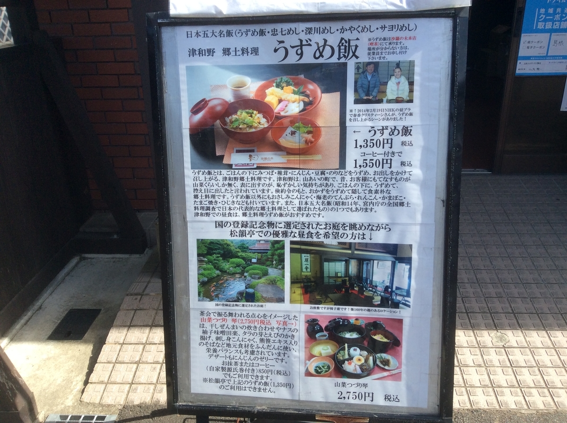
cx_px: 284
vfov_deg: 44.0
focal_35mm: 32
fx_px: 523
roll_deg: +0.3
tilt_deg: -23.7
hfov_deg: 56.9
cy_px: 212
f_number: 2.4
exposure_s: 1/657
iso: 32
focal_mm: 3.3
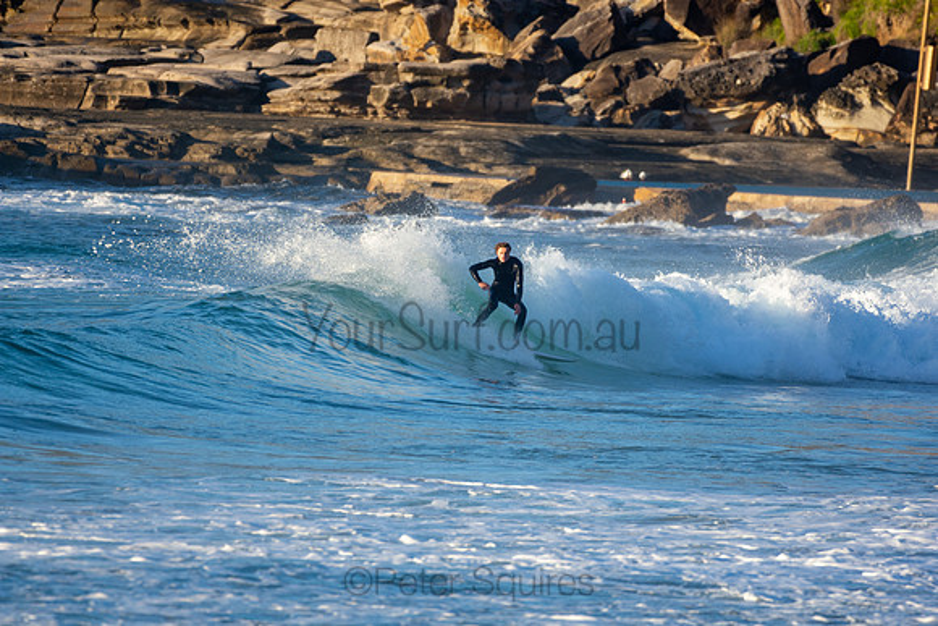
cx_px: 469
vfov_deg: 1.8
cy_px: 313
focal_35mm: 750
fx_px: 19545
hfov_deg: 2.7
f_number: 5.6
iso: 250
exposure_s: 1/640
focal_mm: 500
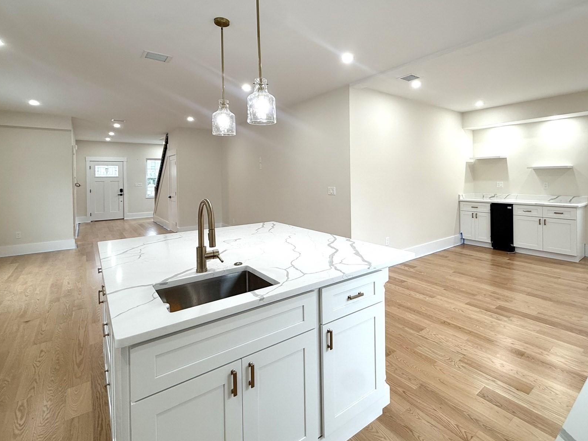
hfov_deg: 87.2
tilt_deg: -0.5
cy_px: 177
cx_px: 337
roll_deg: +0.5
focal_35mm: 18
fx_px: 306
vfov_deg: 70.9
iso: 100
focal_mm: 2.22
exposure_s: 1/120
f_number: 2.2
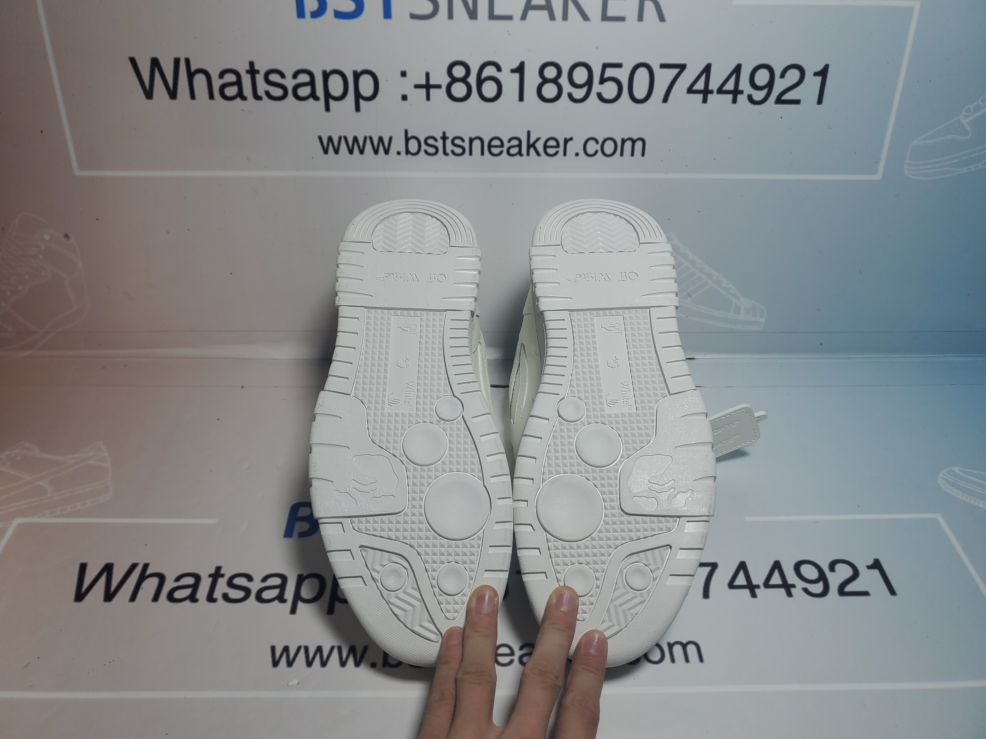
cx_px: 493
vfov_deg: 53.1
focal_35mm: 26
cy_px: 370
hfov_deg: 67.3
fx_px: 741
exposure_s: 1/986
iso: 50
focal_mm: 4.3
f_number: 1.5
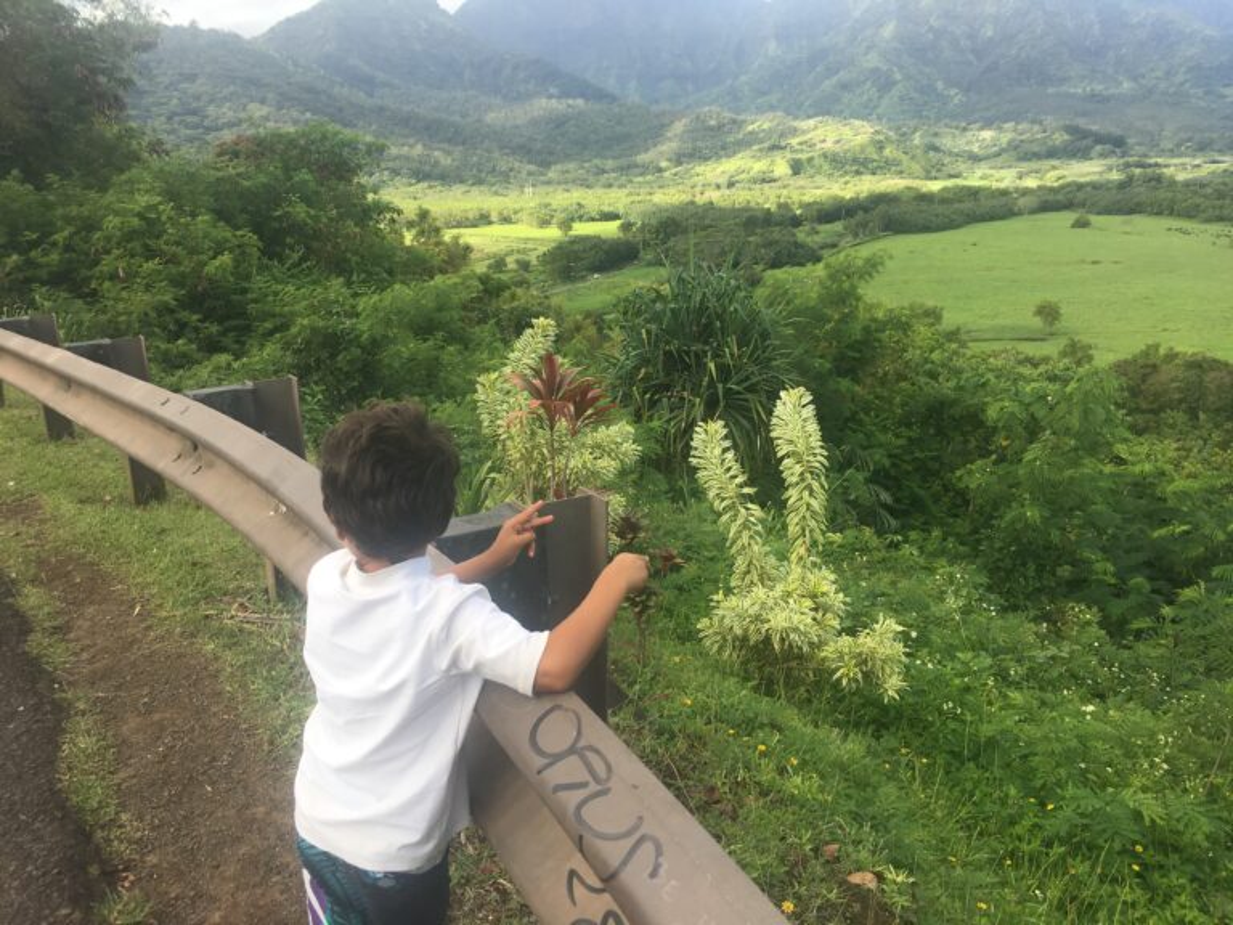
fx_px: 1033
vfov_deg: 48.2
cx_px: 616
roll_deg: +1.3
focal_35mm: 29
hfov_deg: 61.7
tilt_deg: -15.1
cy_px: 462
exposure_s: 1/463
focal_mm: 4.15
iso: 25
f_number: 2.2
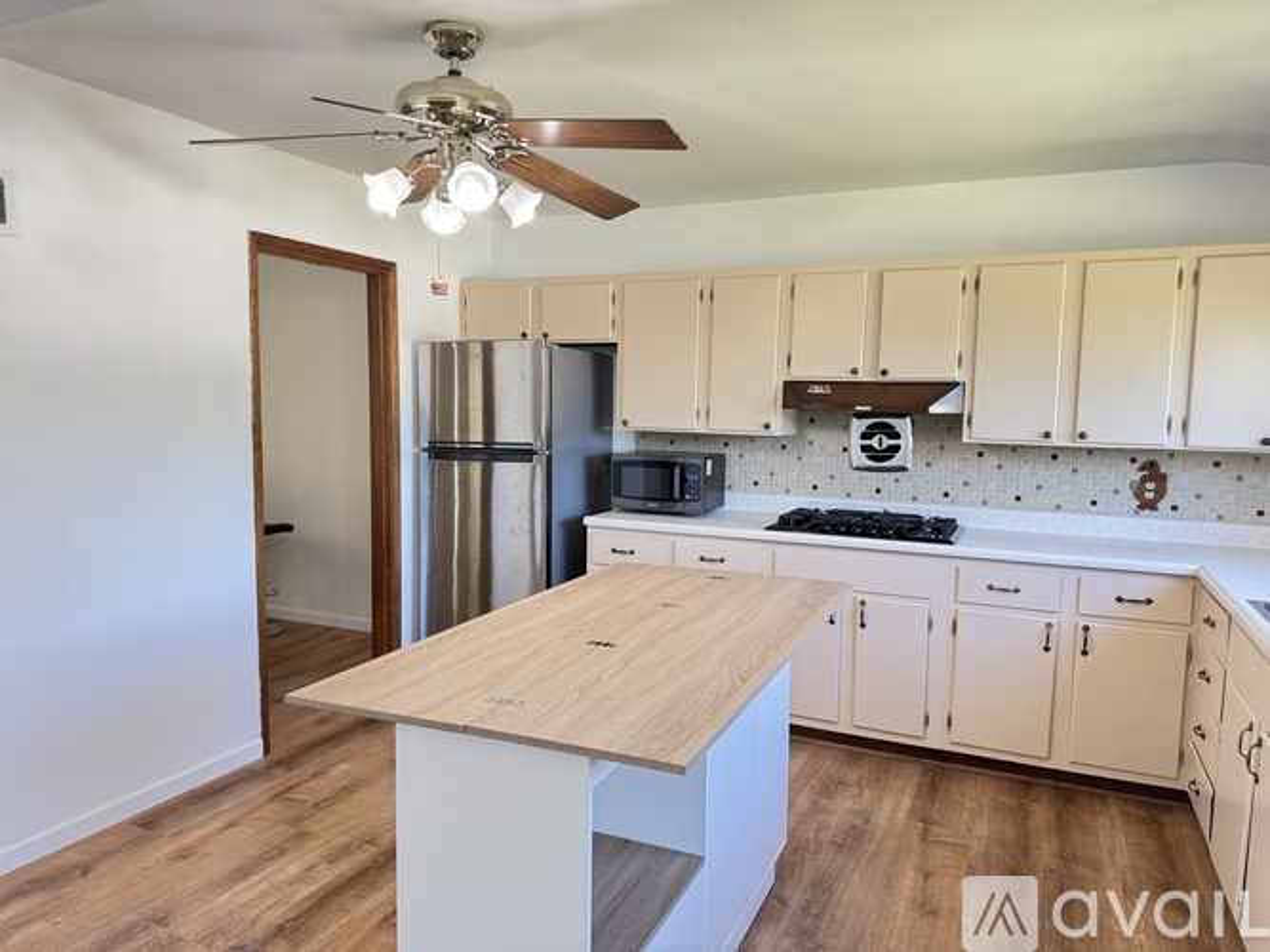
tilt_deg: -5.8
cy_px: 476
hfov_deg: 71.6
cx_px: 635
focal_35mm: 24
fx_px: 880
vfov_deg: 56.8
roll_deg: -0.8
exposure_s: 1/60
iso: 160
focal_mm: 6.76
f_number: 1.78
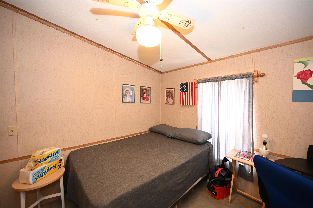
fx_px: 122
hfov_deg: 104.3
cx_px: 156
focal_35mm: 14
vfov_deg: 81.1
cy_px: 104
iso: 2500
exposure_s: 1/60
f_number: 4
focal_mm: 14
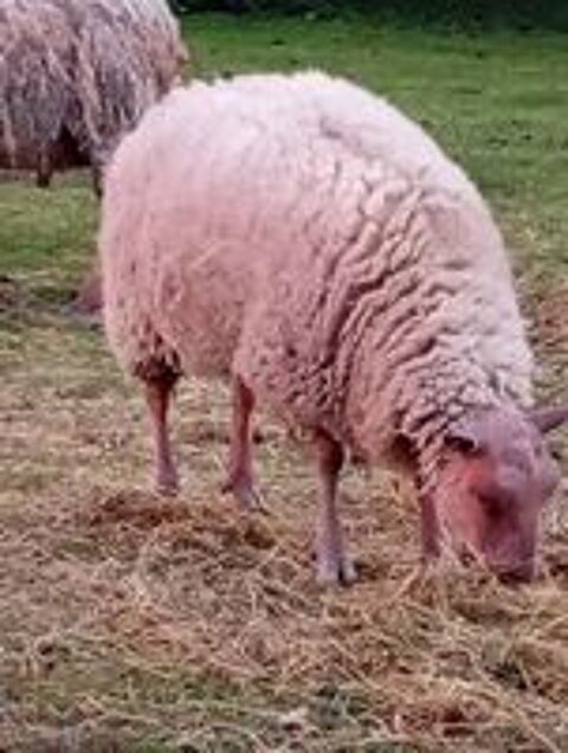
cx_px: 284
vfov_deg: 11.5
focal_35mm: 171
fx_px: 3726
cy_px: 376
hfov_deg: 8.7
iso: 925
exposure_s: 1/33.3
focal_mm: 4.22
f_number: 1.8
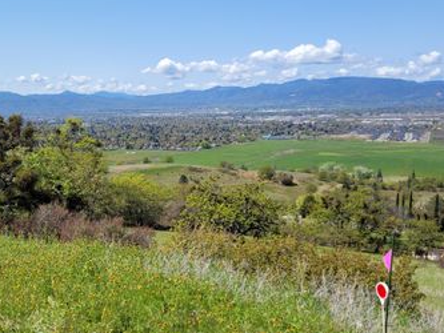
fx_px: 500
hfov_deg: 46.7
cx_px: 129
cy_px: 198
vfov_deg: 36.7
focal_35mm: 39
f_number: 1.8
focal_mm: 5.4
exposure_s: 1/2359
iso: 40
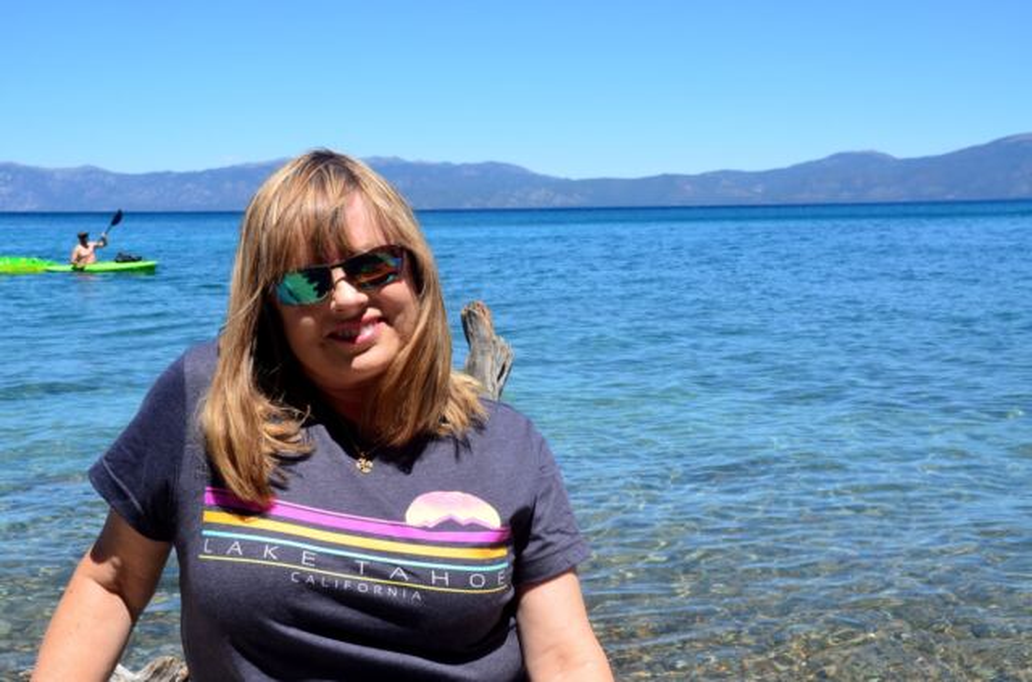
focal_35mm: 48
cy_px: 341
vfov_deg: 27.9
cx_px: 516
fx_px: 1372
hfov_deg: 41.2
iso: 200
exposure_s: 1/125
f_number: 16
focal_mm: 32
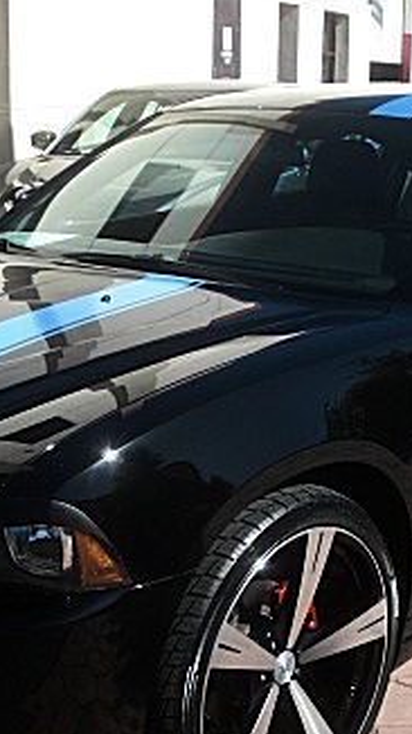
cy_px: 464
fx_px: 1498
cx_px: 207
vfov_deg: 27.4
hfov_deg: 15.7
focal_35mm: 77
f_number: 2.8
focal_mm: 6.3
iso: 50
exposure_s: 1/500
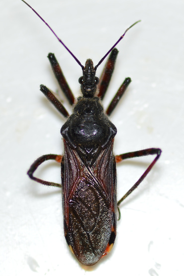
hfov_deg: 8.0
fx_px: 1319
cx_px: 90
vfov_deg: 11.9
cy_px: 137
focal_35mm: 172
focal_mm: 100
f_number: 8
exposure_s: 1/200
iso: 100
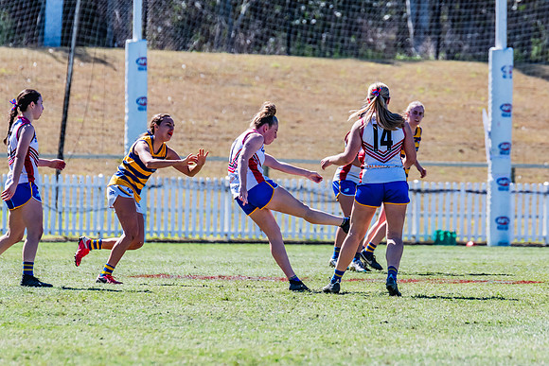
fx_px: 8235
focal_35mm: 540
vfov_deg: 2.5
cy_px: 194
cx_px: 346
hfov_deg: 3.8
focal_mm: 420
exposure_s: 1/1600
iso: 800
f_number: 7.1
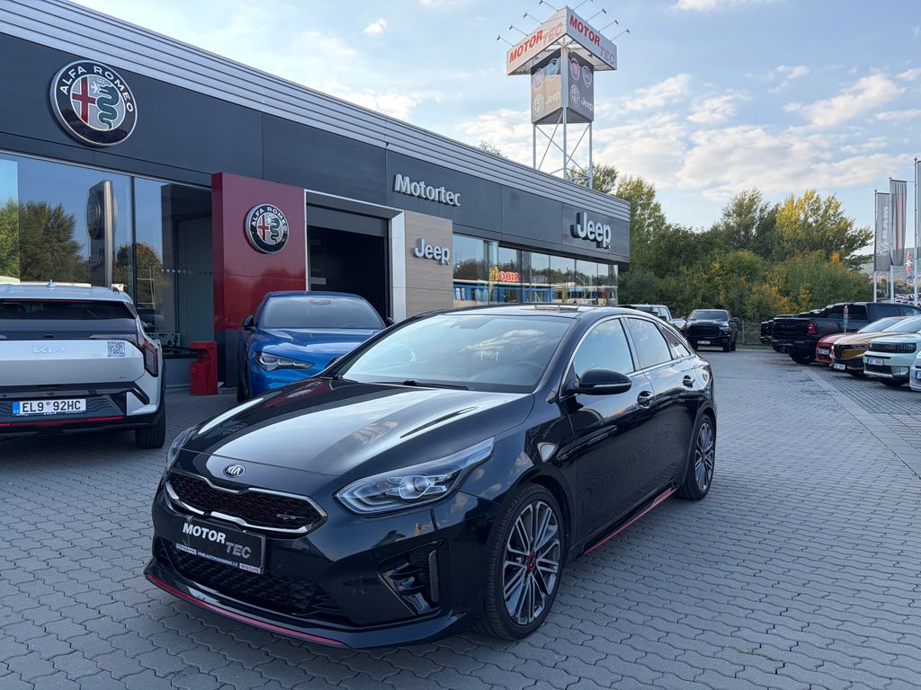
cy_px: 345
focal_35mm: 26
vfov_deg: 53.1
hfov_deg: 67.3
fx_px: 692
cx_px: 460
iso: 64
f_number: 1.6
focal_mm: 5.96
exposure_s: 1/1239
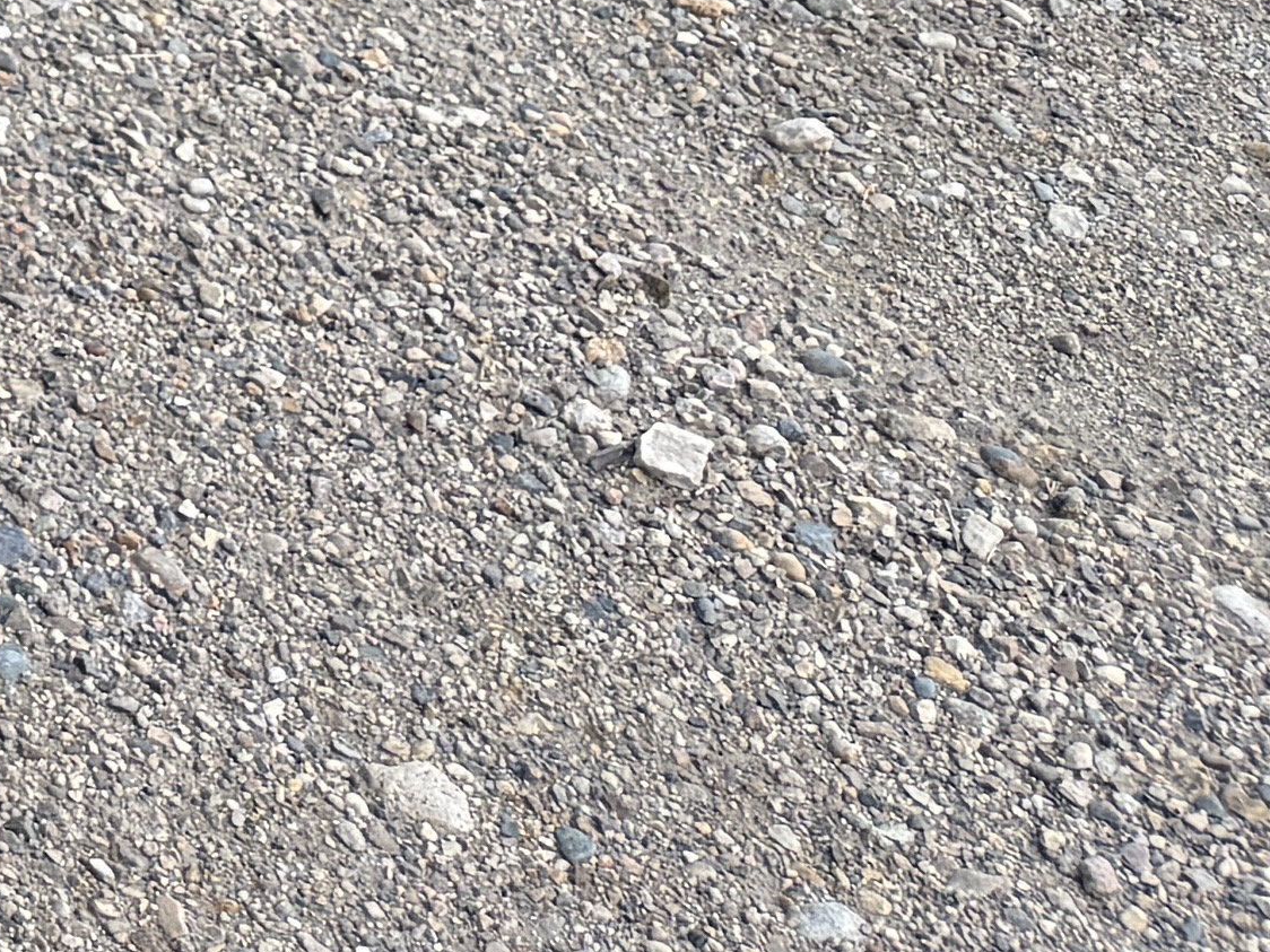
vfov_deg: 10.5
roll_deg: -3.2
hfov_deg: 12.9
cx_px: -1650
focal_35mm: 122
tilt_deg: -18.0
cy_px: -1320
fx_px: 4476
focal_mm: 6.76
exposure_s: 1/627
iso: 80
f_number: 1.78
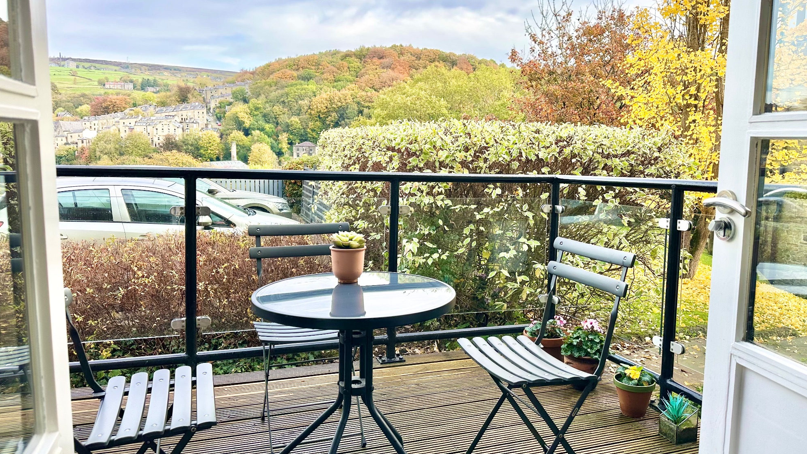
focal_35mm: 27
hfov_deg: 69.8
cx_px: 416
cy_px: 212
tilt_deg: -7.8
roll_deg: -0.4
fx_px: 578
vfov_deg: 42.9
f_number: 1.78
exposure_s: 1/729
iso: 80
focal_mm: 6.86
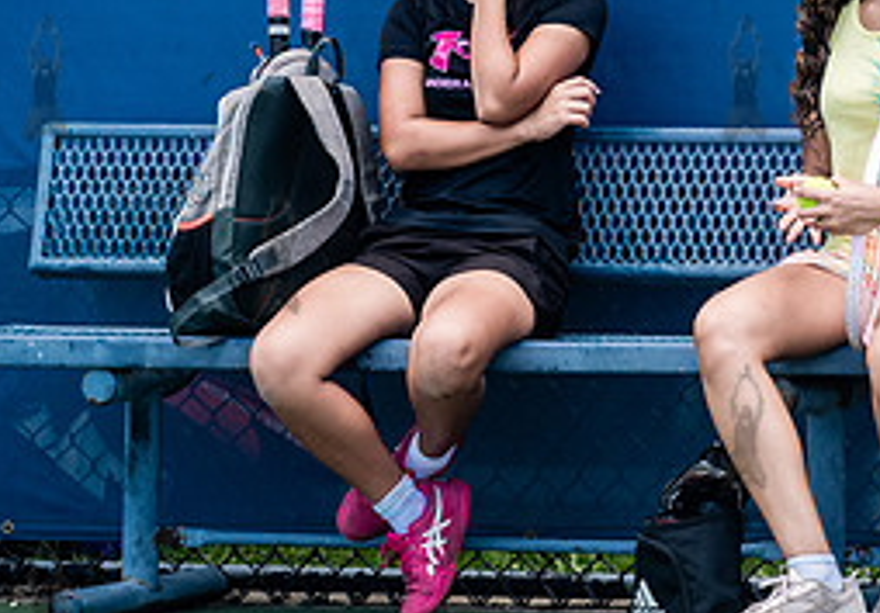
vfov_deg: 3.0
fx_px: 11725
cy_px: 227
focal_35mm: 473
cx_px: 653
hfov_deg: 4.3
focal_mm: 155
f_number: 4.5
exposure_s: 1/320
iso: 200
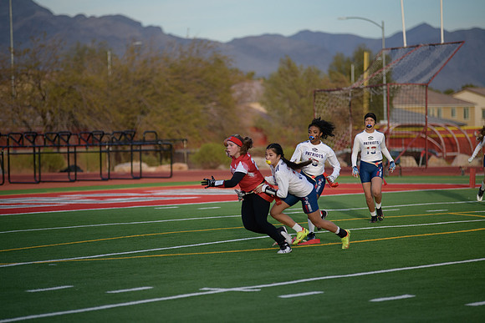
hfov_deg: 11.7
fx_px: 2358
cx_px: 242
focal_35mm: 175
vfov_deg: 7.9
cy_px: 162
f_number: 2.8
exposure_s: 1/4000
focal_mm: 175
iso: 640
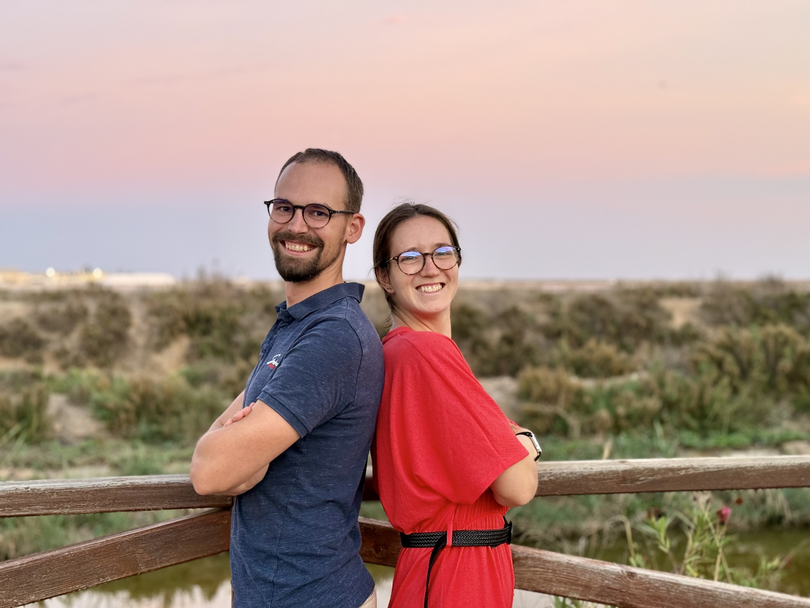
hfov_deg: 39.7
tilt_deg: -2.1
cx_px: 405
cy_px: 304
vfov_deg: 30.3
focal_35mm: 48
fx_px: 1123
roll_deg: -0.6
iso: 160
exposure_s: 1/50
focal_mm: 6.76
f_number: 1.78
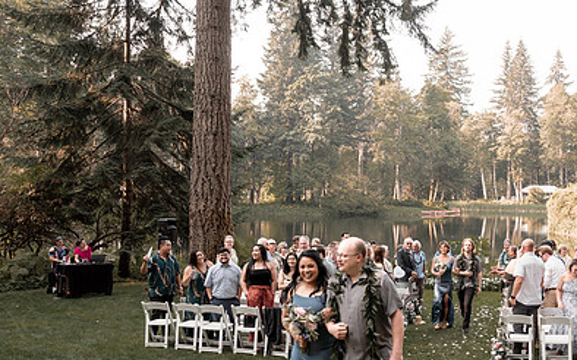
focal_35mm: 36
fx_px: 566
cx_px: 356
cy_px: 204
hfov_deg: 53.5
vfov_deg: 35.3
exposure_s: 1/500
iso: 200
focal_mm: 24
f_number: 2.8
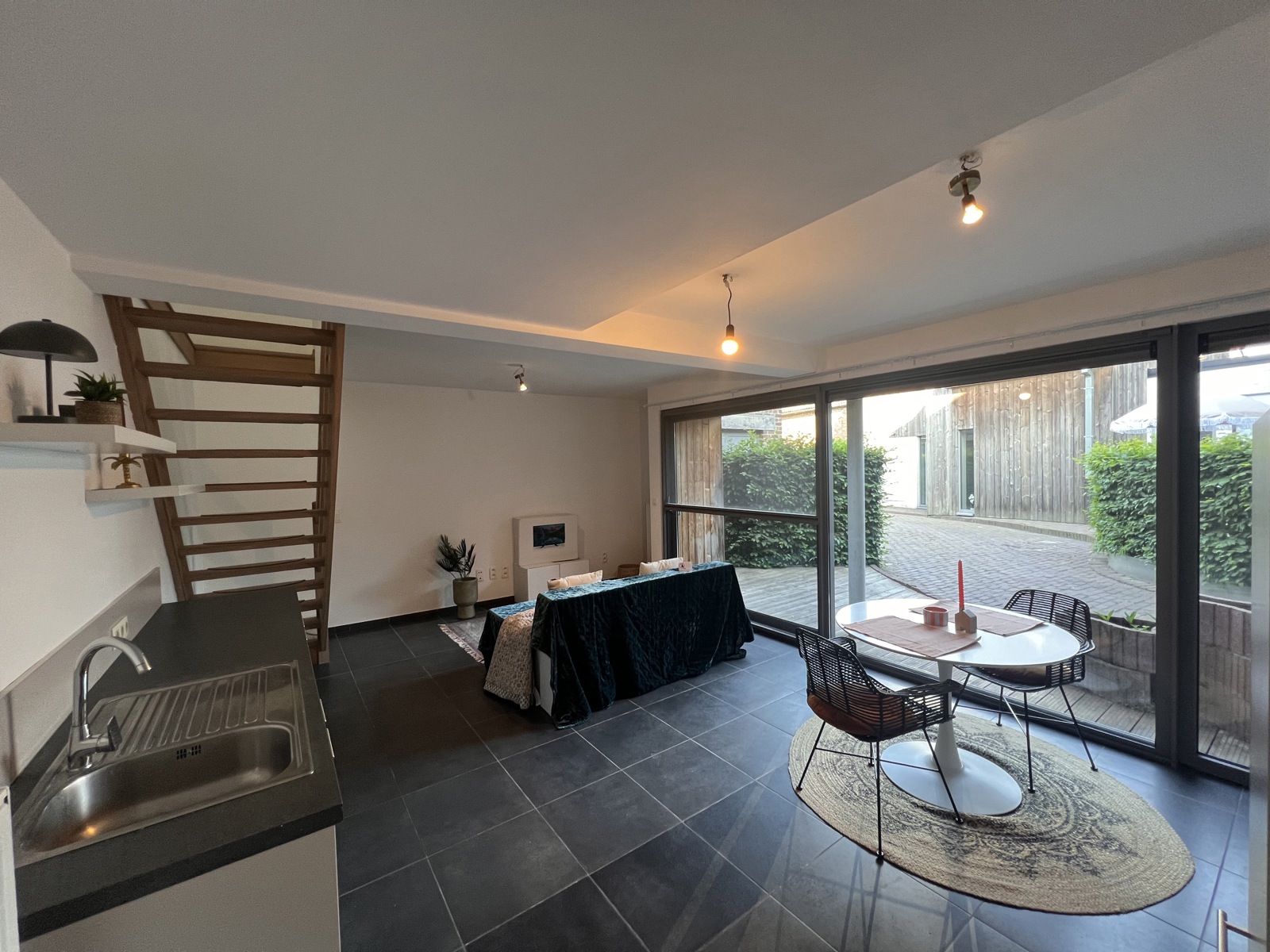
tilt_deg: -1.2
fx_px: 477
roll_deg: +1.1
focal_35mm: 13
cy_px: 476
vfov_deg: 89.9
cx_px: 635
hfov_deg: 106.2
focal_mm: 1.57
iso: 160
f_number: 1.8
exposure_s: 1/50
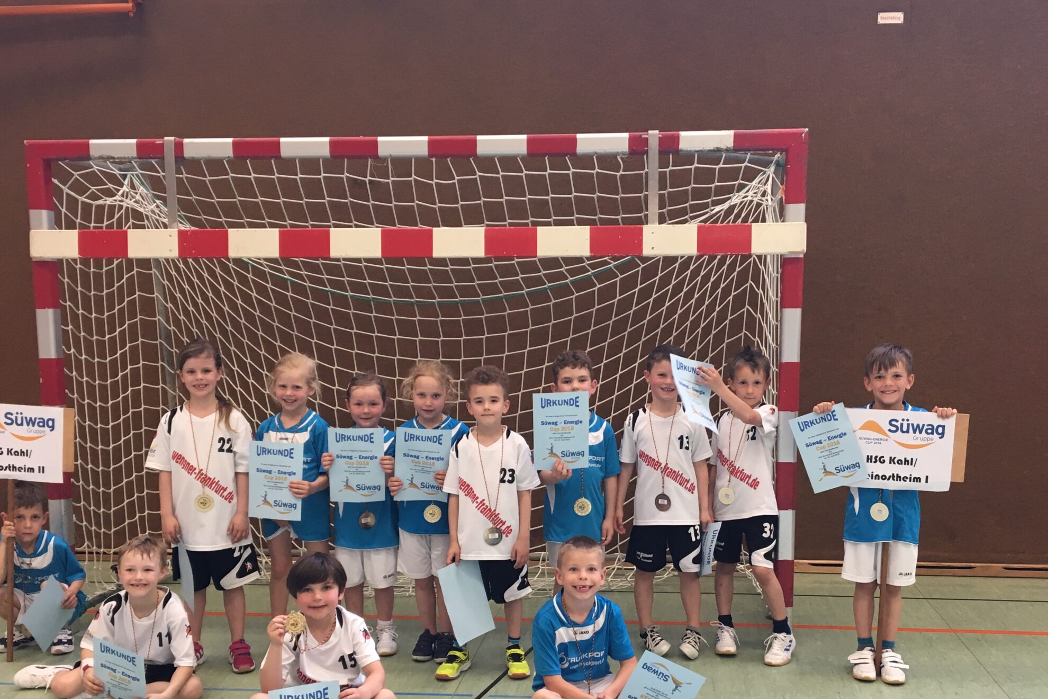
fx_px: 1135
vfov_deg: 33.9
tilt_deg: -8.2
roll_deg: +0.5
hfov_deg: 49.5
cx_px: 563
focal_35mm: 39
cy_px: 458
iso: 40
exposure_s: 1/33
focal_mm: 4.15
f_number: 2.2
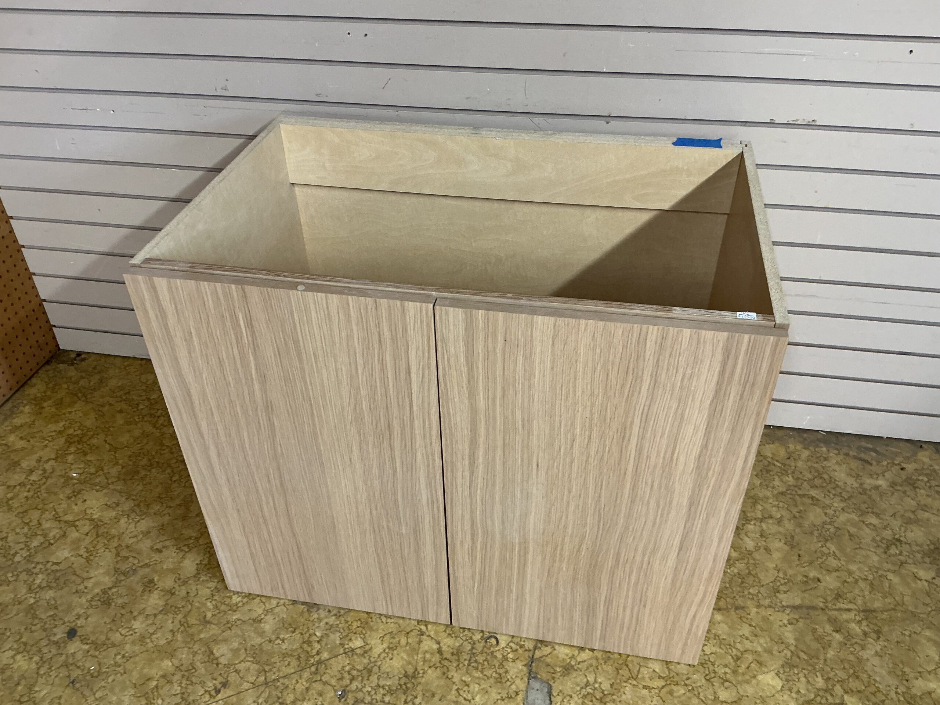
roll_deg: +2.6
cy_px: 352
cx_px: 470
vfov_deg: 48.2
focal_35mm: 29
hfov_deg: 61.7
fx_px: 787
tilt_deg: -38.0
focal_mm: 3
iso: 100
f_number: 1.8
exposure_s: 1/60
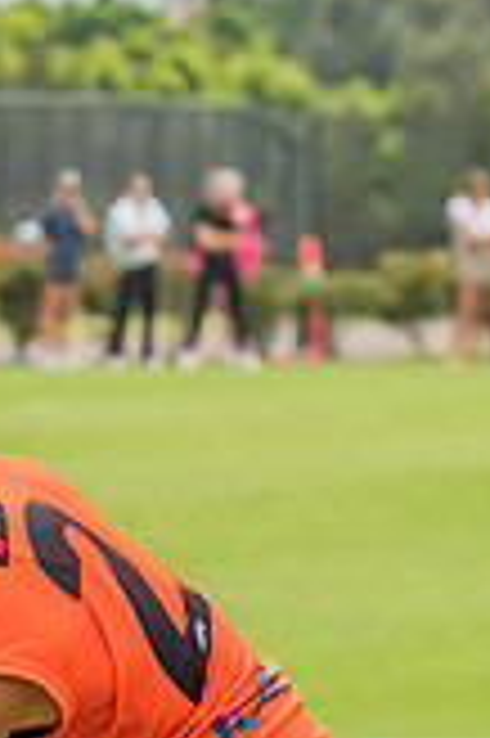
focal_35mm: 775
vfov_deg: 2.7
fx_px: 15855
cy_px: 768
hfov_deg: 1.8
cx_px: 64
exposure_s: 1/1600
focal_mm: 150
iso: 800
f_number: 8
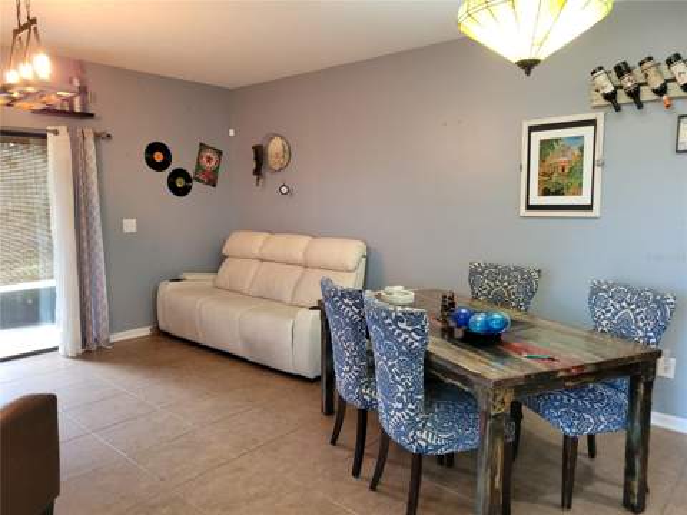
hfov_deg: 67.3
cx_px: 344
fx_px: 516
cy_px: 258
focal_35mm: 26
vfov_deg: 53.1
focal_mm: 5.4
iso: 320
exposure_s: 1/40
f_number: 1.8
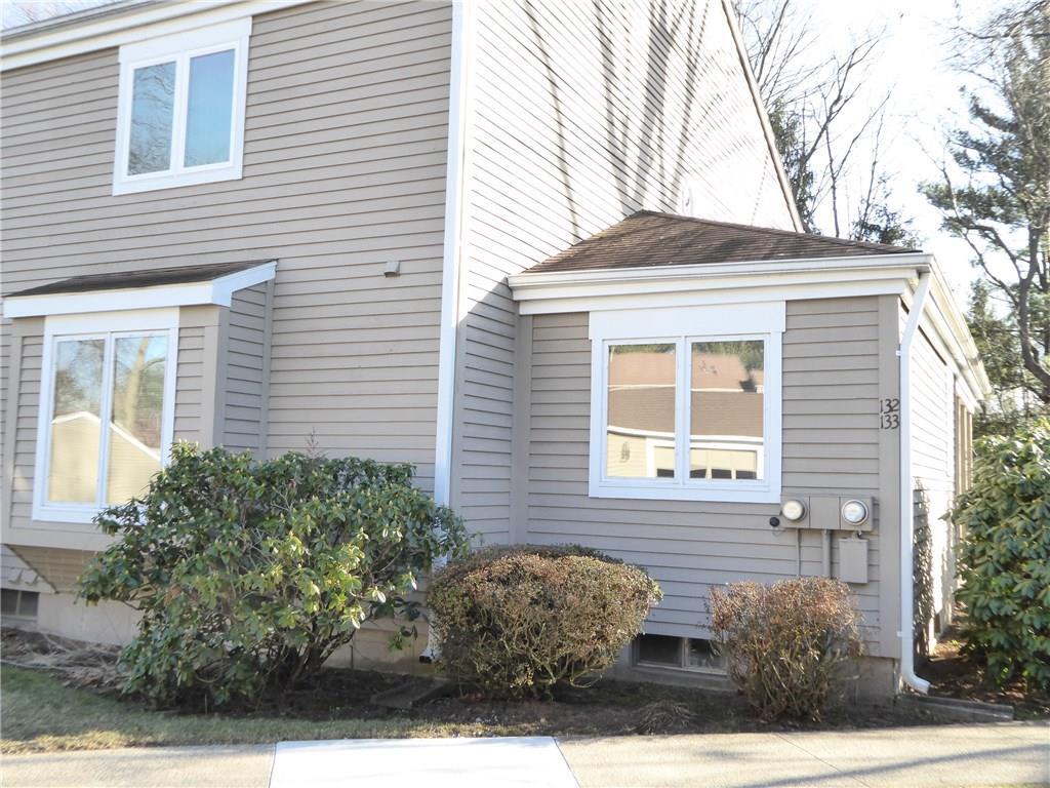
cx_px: 525
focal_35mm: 34
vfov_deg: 41.8
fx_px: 1031
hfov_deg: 54.0
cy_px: 394
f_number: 3.6
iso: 200
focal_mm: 5.8
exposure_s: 1/125
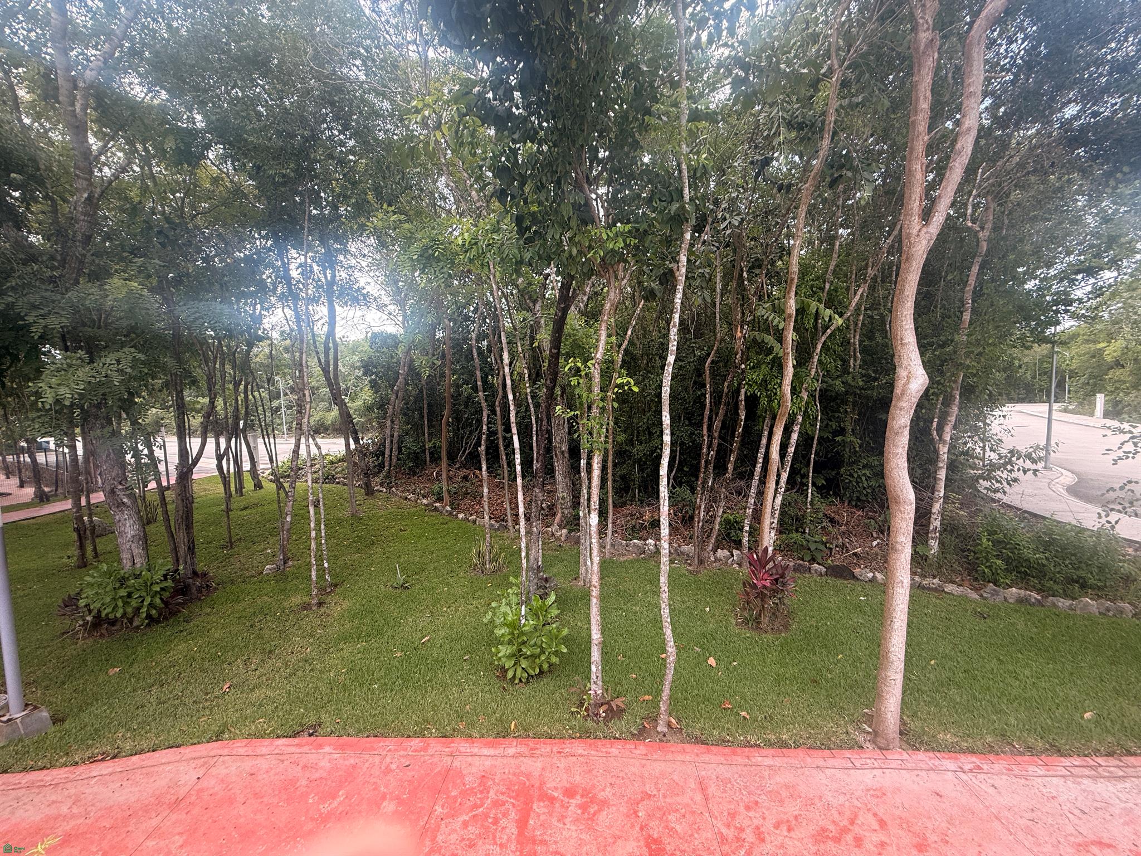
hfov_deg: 102.1
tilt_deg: -3.4
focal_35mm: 14
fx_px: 461
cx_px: 570
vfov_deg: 85.7
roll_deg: +1.2
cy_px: 428
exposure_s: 1/220
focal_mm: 2.22
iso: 64
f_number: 2.2
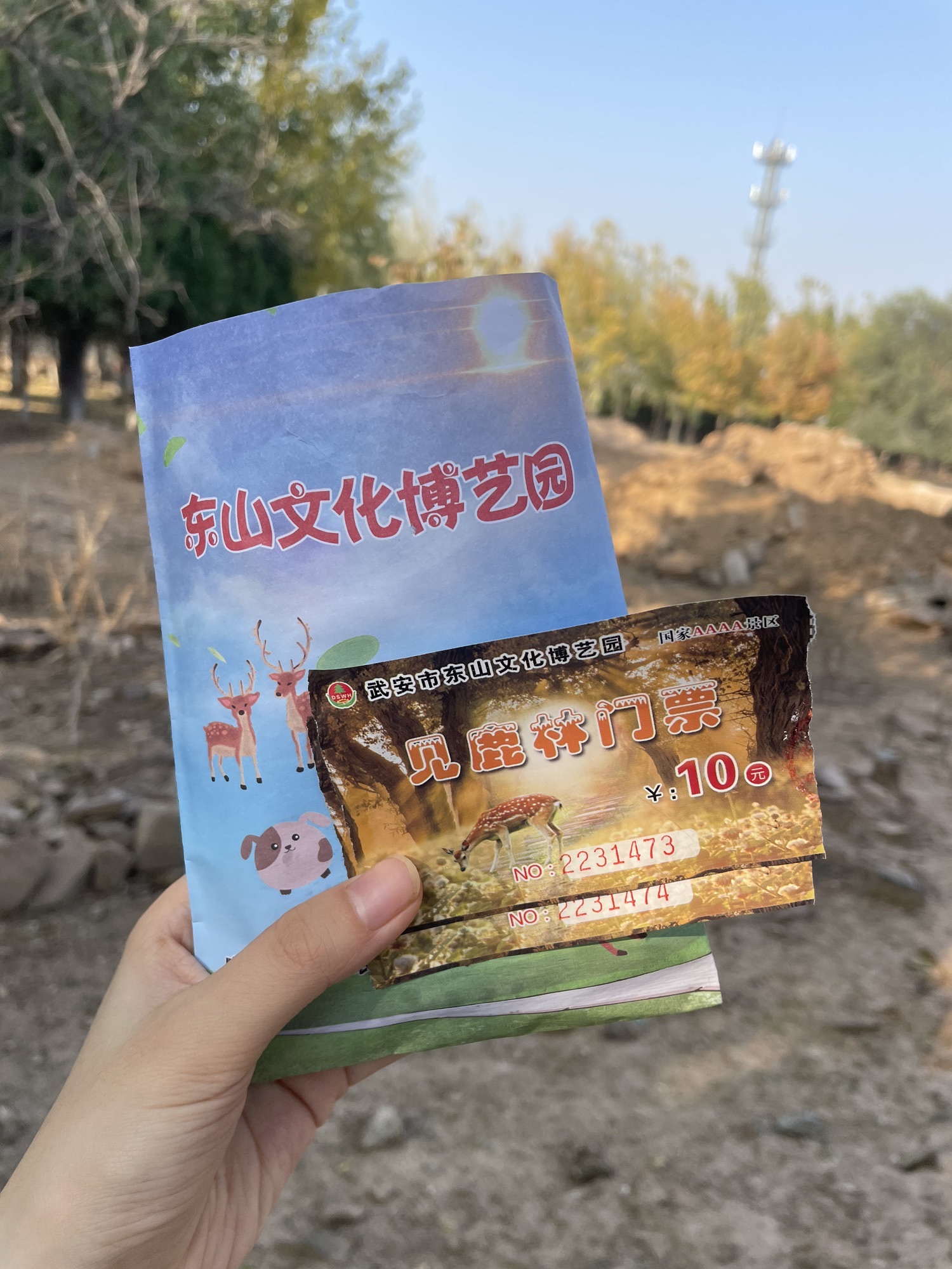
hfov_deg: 53.1
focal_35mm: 26
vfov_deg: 67.3
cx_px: 476
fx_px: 953
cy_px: 634
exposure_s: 1/836
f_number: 1.6
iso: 32
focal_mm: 4.2
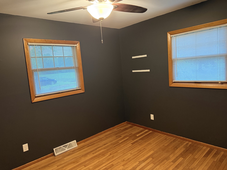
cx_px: 114
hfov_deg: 71.6
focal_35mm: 24
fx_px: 157
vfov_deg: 56.8
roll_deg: +4.9
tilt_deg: -5.2
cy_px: 85
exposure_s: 1/40
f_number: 1.78
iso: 800
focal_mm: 6.76
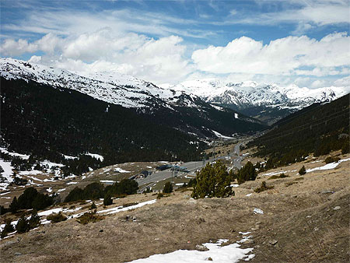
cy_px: 132
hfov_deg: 55.3
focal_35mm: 33
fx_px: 334
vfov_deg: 43.0
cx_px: 175
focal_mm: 5.5
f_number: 8
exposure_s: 1/400
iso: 80
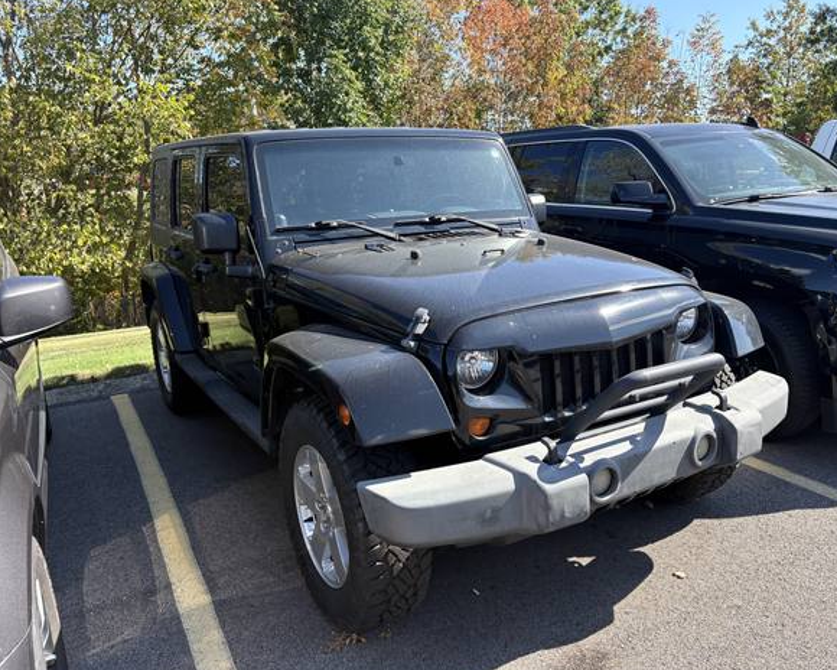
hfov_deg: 62.1
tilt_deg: -5.0
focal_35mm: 28
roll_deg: -2.2
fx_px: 694
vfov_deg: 51.5
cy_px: 336
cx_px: 459
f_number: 1.6
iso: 64
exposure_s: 1/1081
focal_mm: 5.96
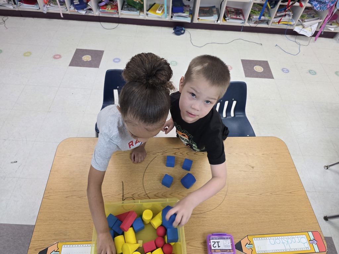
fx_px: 225
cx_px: 170
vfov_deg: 58.9
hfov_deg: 73.9
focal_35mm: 23
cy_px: 127
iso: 400
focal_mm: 6.3
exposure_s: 1/120
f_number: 1.7
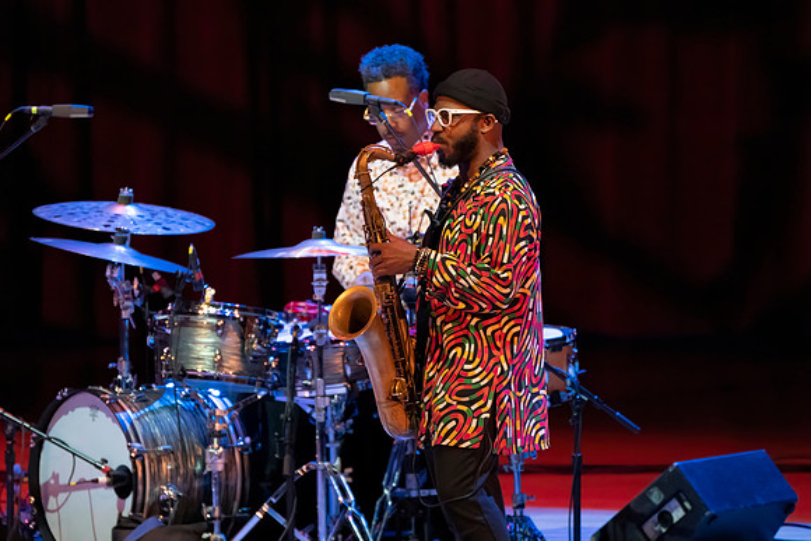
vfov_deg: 2.6
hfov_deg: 3.8
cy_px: 363
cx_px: 386
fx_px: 12131
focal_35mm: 538
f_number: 5.6
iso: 6400
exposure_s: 1/250
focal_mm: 397
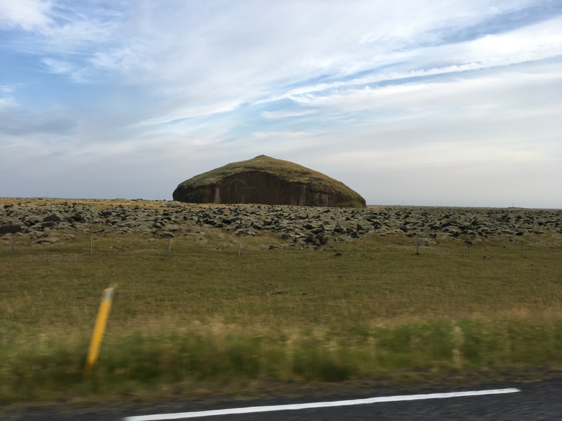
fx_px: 471
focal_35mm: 29
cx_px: 281
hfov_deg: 61.7
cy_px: 210
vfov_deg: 48.2
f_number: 2.2
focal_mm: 4.15
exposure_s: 1/411
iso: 25
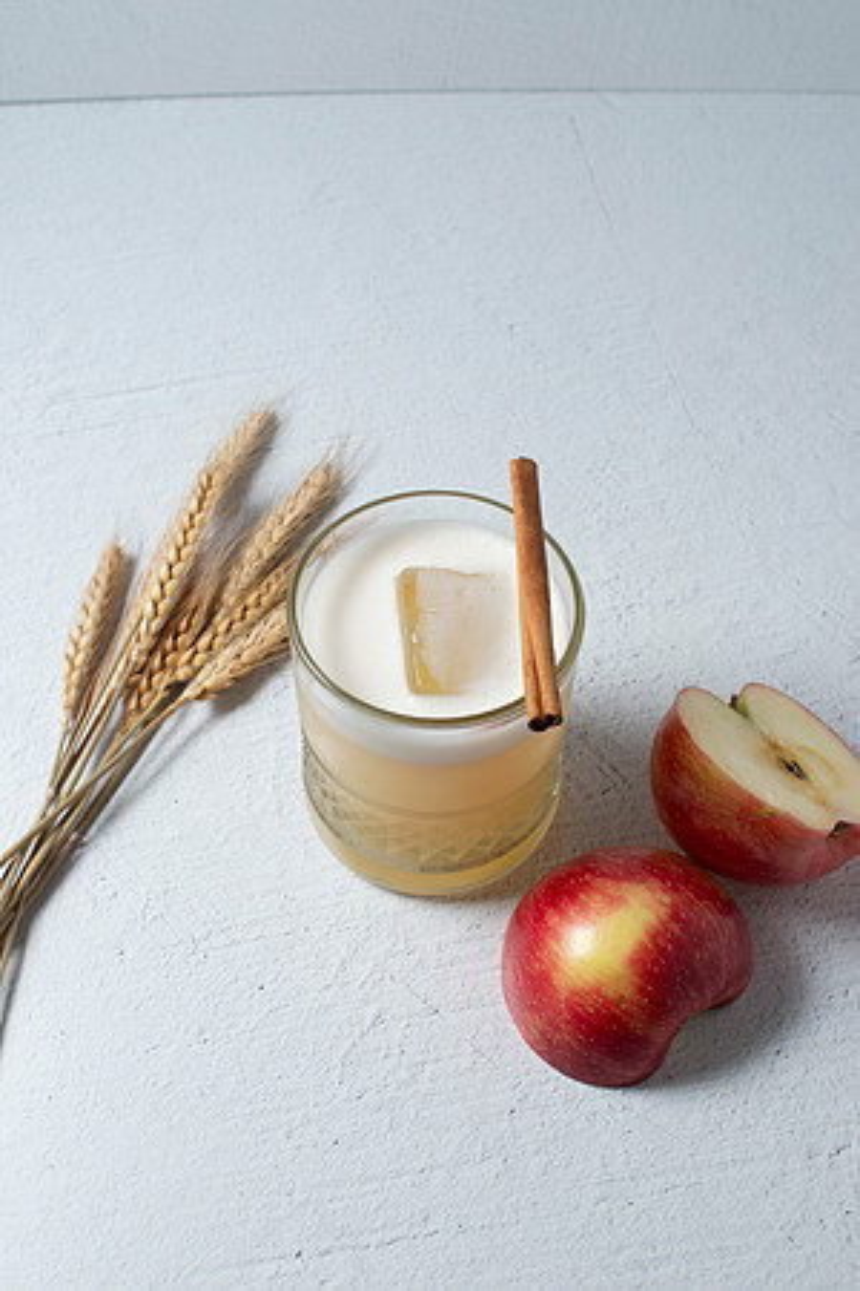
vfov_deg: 39.6
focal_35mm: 50
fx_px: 1792
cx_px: 430
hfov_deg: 27.0
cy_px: 646
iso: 200
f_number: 8
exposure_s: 1/250
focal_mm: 50
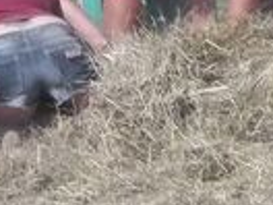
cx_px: 385
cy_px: 219
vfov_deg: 4.2
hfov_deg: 5.5
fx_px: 2800
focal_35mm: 355
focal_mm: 21
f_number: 5.4
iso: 80
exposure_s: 1/320
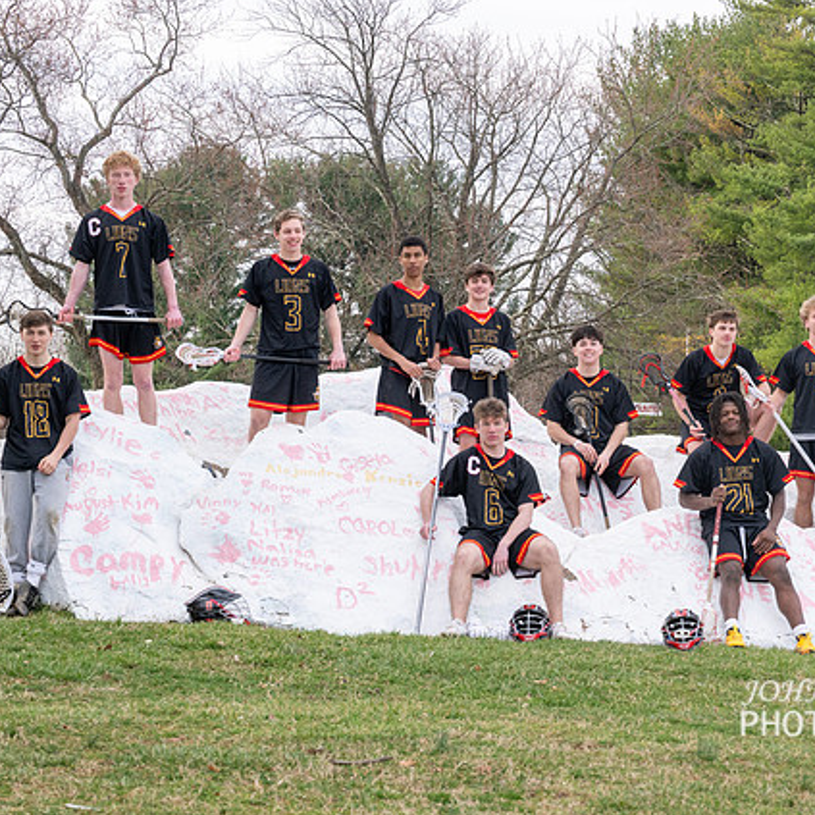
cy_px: 515
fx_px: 3037
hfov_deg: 15.2
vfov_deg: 15.3
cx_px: 633
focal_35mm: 114
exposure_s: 1/320
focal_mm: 70
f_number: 7.1
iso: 400
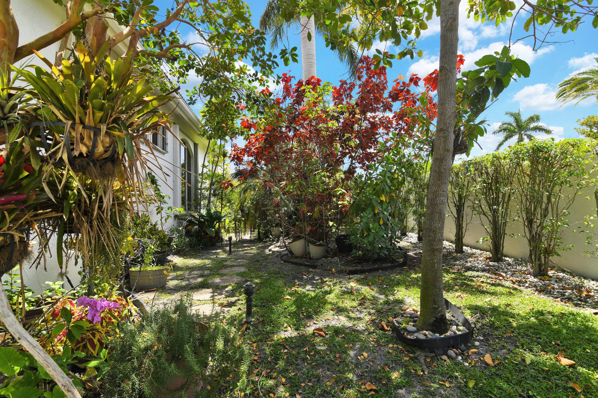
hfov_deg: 96.7
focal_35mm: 16
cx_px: 299
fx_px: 266
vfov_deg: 73.7
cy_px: 199
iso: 200
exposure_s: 1/250
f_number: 8
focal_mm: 16
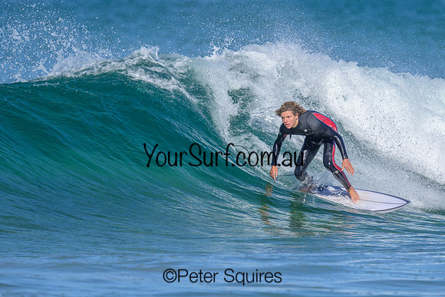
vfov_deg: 1.3
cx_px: 218
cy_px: 139
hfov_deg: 1.9
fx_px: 13512
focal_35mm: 1093
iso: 280
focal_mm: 800
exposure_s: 1/2000
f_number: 6.3
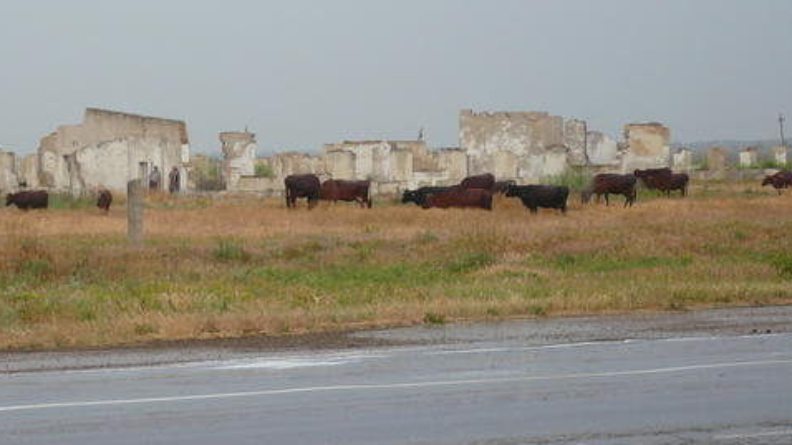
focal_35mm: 124
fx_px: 2604
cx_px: 285
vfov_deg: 9.8
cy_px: 235
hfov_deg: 17.3
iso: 100
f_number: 5
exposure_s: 1/125
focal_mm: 14.2
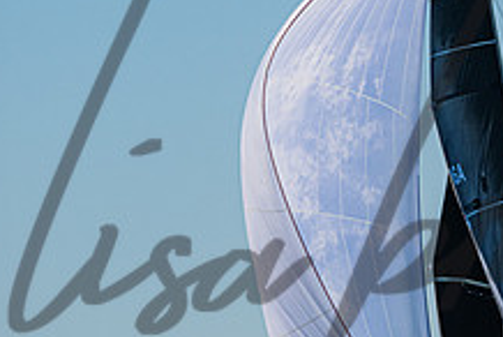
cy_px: 166
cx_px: 506
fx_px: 10269
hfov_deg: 2.8
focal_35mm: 734
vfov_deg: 1.9
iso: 400
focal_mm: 230
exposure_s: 1/6400
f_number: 5.6
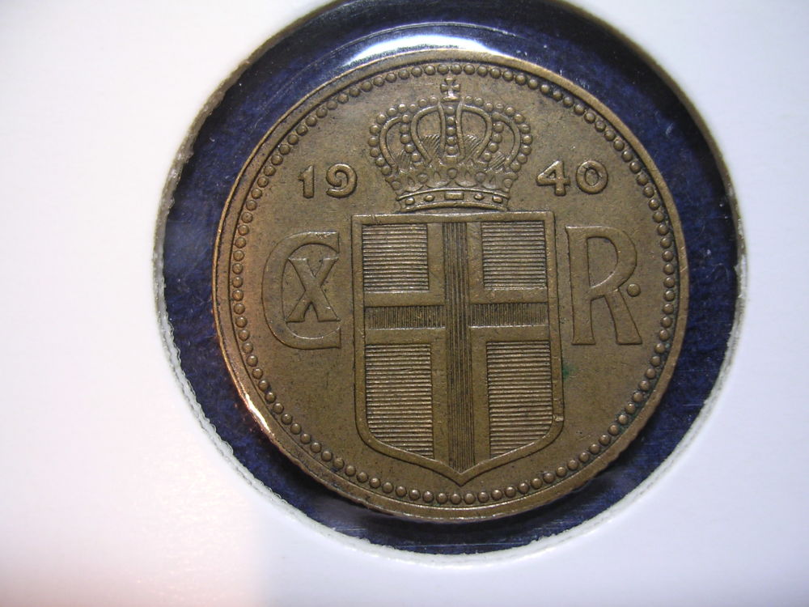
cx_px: 404
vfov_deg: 37.7
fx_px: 888
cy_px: 304
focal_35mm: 38
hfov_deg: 49.0
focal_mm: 5.8
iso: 100
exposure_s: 1/6.9
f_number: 2.8
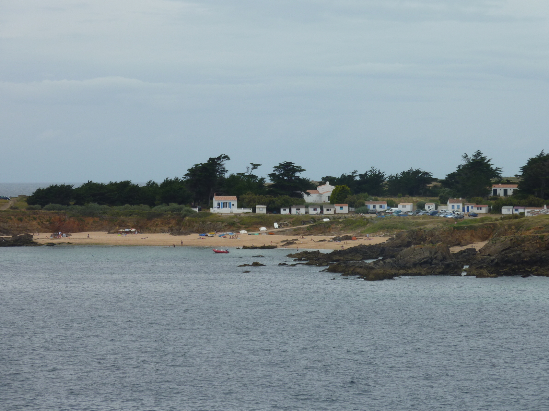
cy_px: 206
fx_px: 2331
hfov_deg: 13.4
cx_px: 274
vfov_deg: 10.1
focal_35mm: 147
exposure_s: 1/640
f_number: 5.6
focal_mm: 24.1
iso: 80
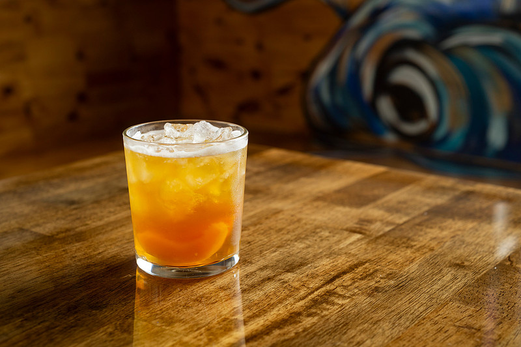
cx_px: 273
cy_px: 165
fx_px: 757
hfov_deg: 38.0
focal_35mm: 52
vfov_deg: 25.8
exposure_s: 1/80
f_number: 5.6
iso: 500
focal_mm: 50
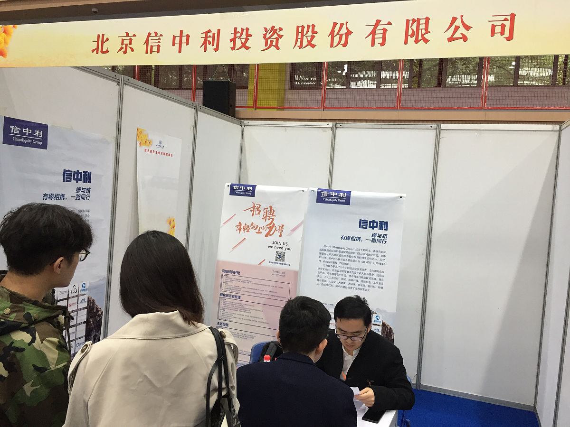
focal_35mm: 29
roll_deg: -3.6
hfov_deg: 61.7
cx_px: 285
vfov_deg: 48.2
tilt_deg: -3.0
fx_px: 478
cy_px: 214
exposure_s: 1/33
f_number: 2.2
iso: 100
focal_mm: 4.15
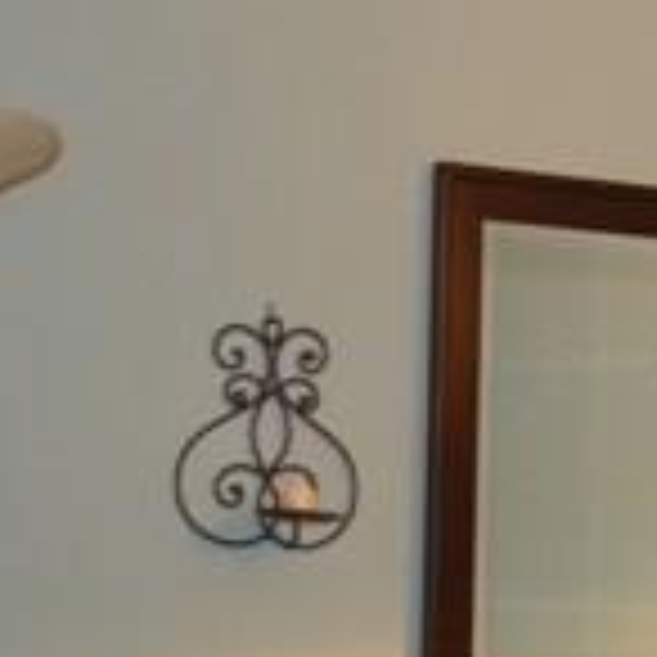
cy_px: 673
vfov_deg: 12.8
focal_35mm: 134
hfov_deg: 12.4
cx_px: 968
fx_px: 2877
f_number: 4
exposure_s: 1/60
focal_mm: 24
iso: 2800
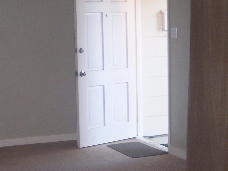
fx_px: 553
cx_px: 66
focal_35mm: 84
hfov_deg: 23.1
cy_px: 97
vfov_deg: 17.6
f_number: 2.8
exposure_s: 1/30
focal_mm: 8
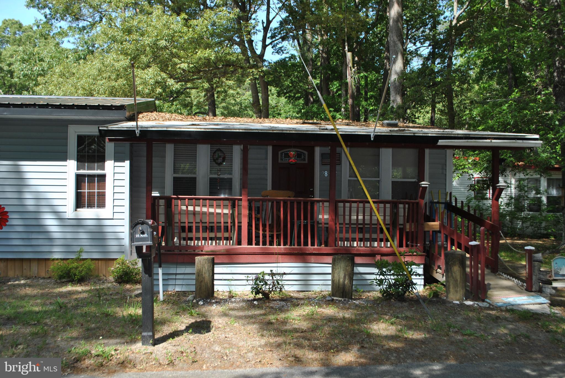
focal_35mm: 36
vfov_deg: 37.0
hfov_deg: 53.1
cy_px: 189
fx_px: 566
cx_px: 282
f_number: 5.6
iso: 100
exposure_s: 1/200
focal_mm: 24
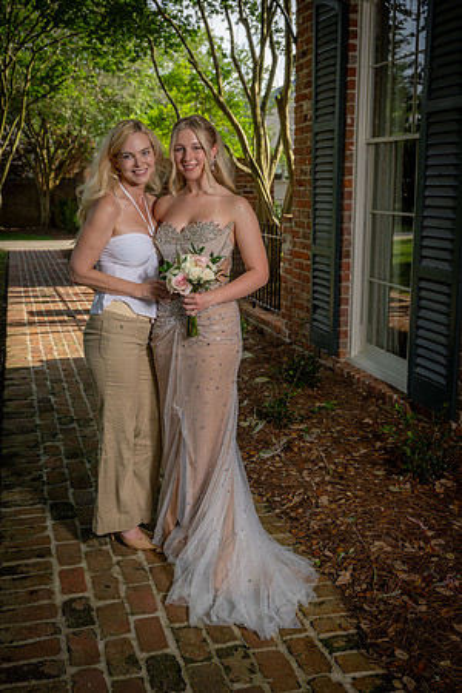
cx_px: 231
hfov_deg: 33.4
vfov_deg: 48.5
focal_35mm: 40
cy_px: 346
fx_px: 770
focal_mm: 40
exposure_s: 1/160
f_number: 5.6
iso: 100
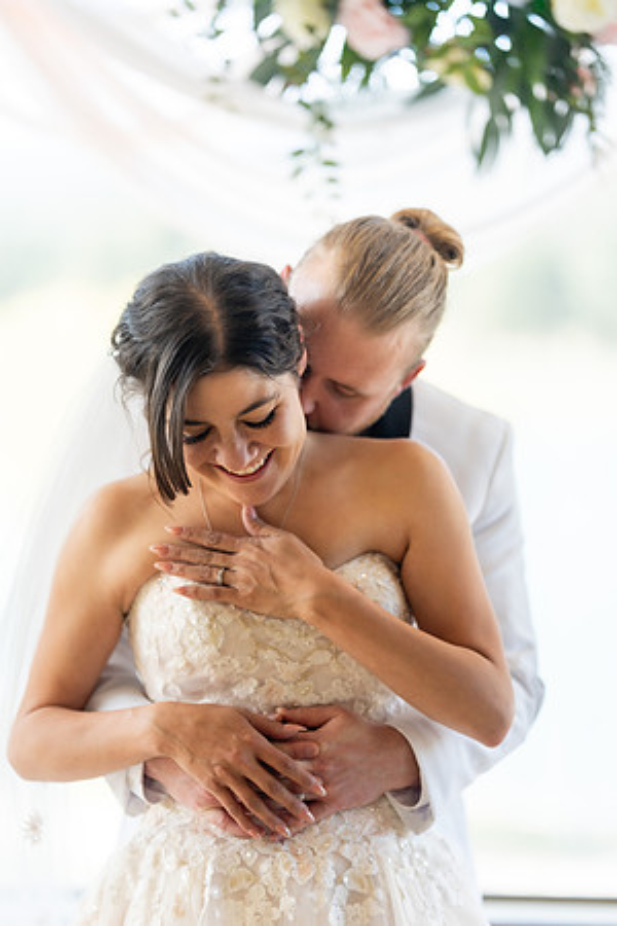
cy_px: 463
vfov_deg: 23.9
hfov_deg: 16.1
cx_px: 308
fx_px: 2185
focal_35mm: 85
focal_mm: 85
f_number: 1.4
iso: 125
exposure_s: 1/400
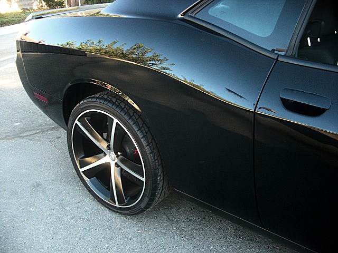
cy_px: 126
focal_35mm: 36
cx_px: 169
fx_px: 352
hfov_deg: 51.4
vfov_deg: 39.7
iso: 200
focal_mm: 6.3
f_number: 2.8
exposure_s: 1/100
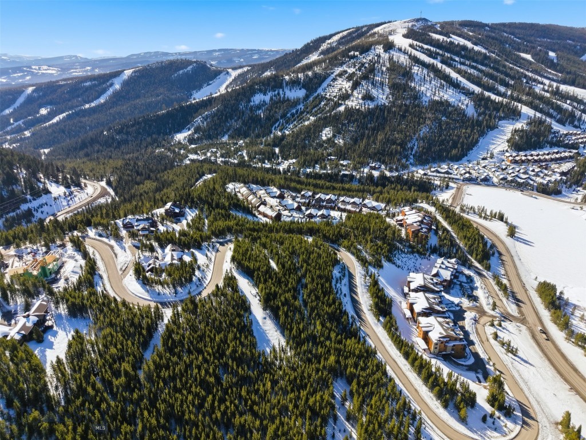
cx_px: 293
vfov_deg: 56.8
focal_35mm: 24
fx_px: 406
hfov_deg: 71.6
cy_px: 220
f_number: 1.8
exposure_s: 1/5000
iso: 310
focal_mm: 8.7
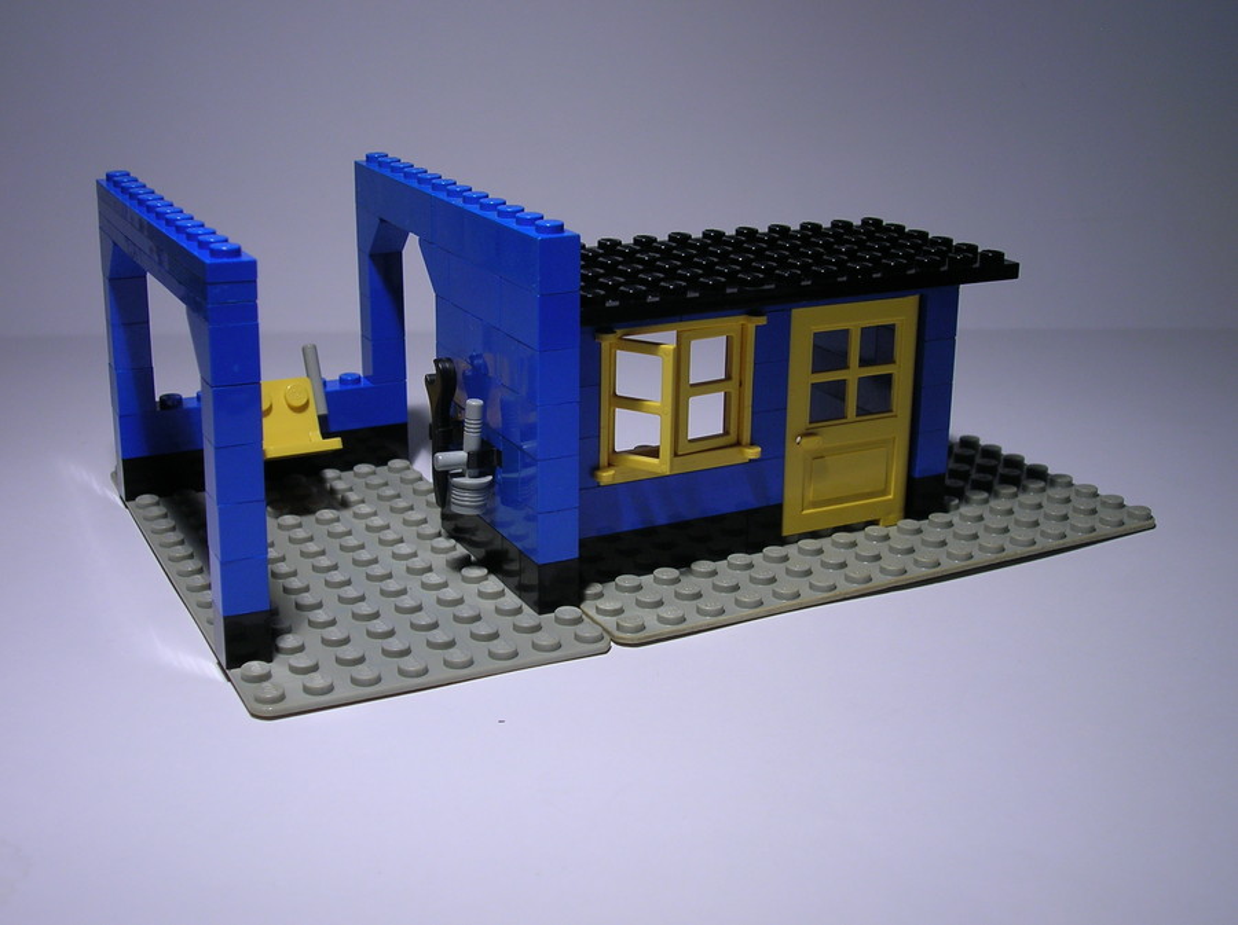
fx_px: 1500
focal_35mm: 42
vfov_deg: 34.3
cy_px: 462
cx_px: 619
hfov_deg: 44.8
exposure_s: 1/33
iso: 50
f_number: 3.1
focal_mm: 7
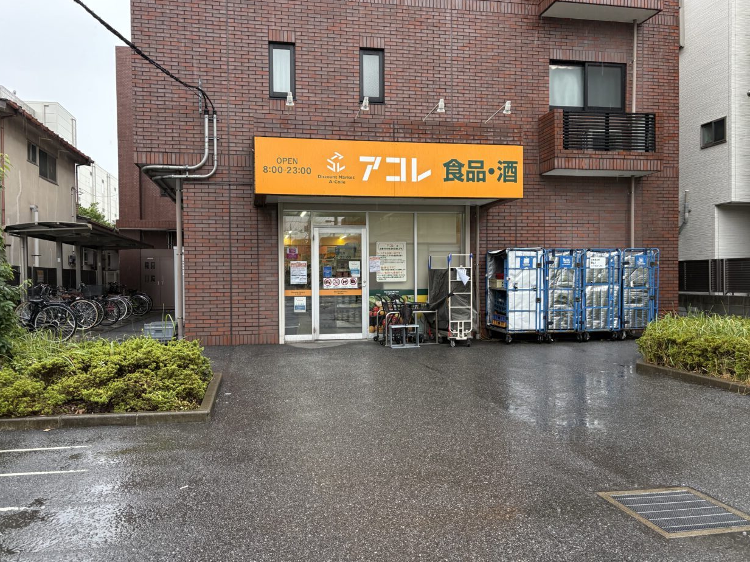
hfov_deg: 65.3
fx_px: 585
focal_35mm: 27
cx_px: 370
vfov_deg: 51.3
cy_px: 280
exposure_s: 1/243
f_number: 1.6
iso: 100
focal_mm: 5.96
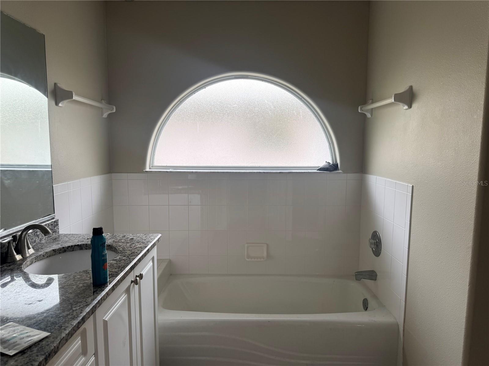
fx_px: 339
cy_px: 183
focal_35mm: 24
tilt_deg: -6.1
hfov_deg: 71.6
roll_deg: +0.0
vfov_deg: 56.8
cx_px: 244
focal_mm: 6.76
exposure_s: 1/167
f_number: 1.78
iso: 80
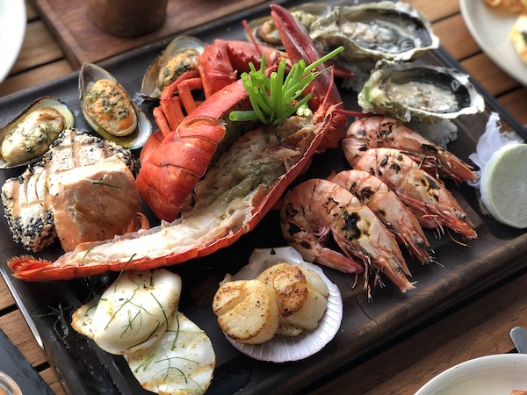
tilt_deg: -55.7
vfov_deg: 25.7
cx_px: 264
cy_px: 198
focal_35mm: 57
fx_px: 868
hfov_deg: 33.8
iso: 20
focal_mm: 6.6
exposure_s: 1/60
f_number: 2.8
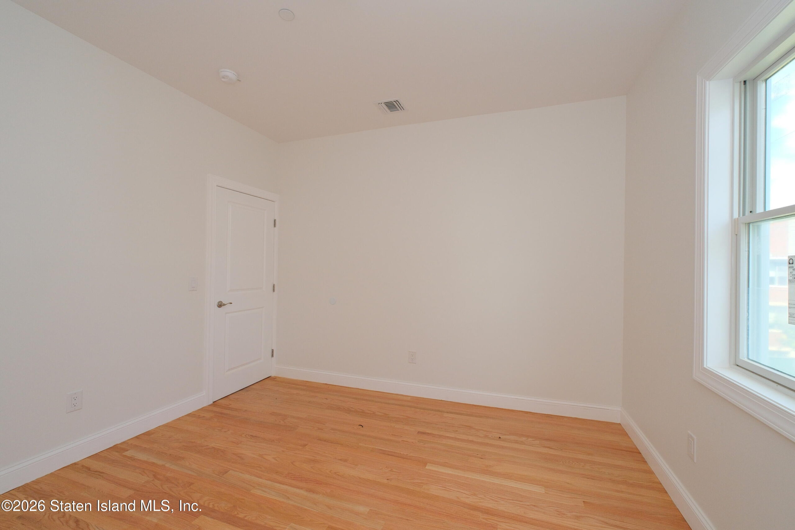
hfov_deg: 100.4
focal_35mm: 15
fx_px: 331
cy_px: 265
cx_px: 398
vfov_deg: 77.3
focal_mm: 10
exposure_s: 1/100
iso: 800
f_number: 7.1
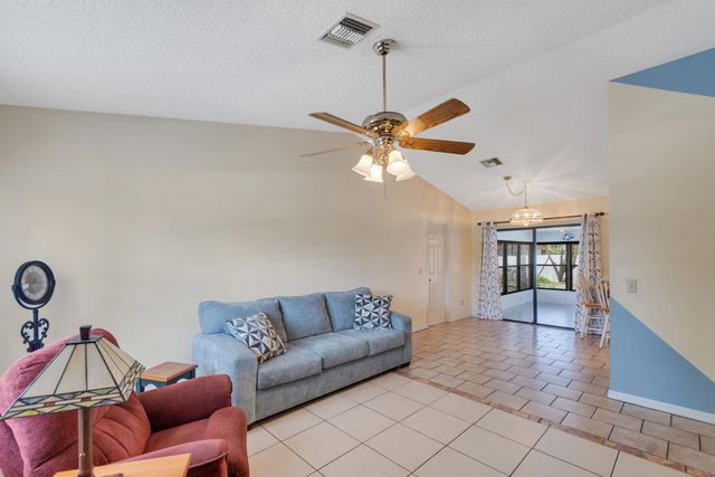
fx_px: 298
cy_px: 238
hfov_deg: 100.4
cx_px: 358
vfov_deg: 77.4
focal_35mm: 15
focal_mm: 10
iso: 320
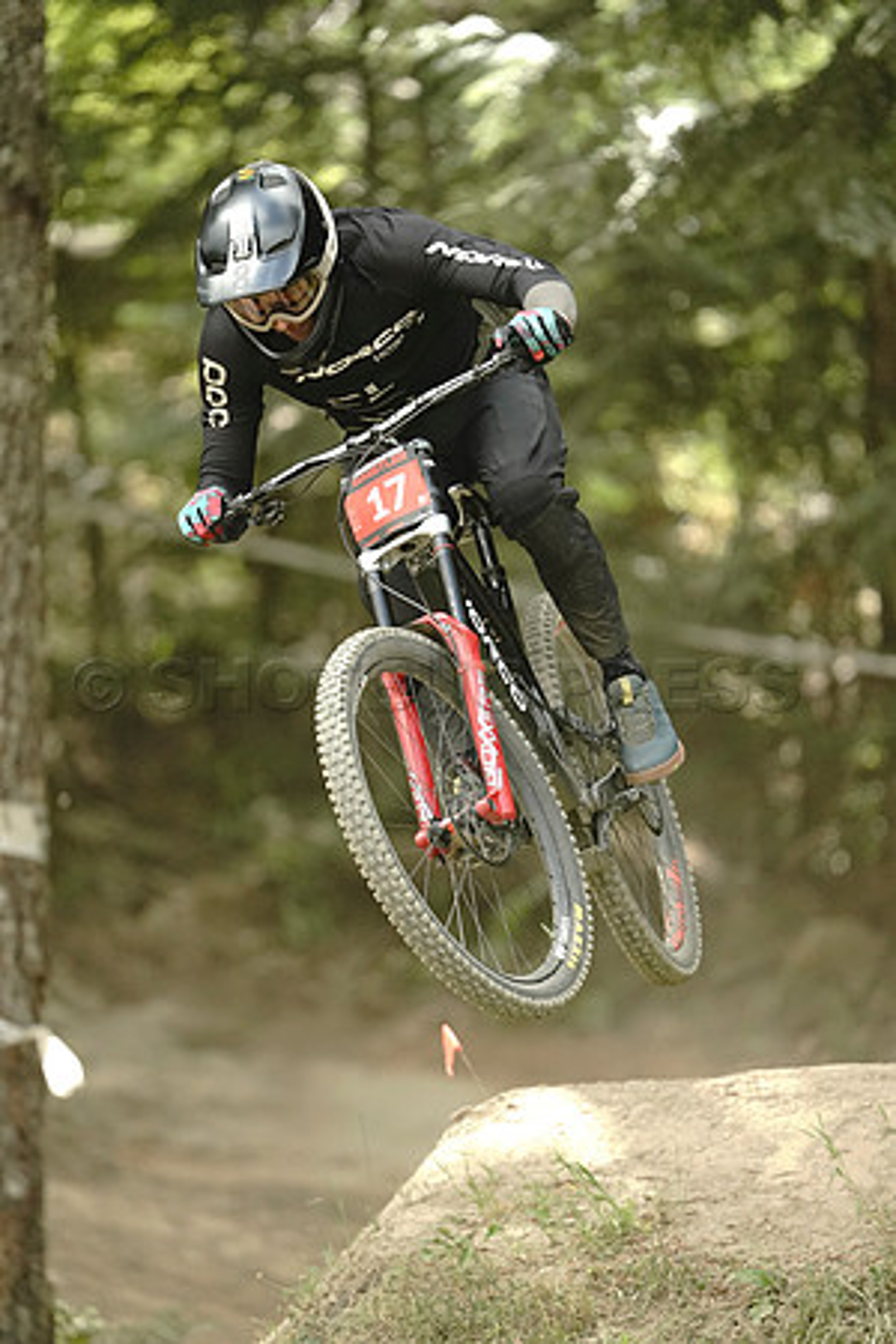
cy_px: 672
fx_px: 22398
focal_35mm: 600
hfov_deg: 2.3
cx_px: 448
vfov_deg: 3.4
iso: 5000
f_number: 4
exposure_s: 1/2500
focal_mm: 600
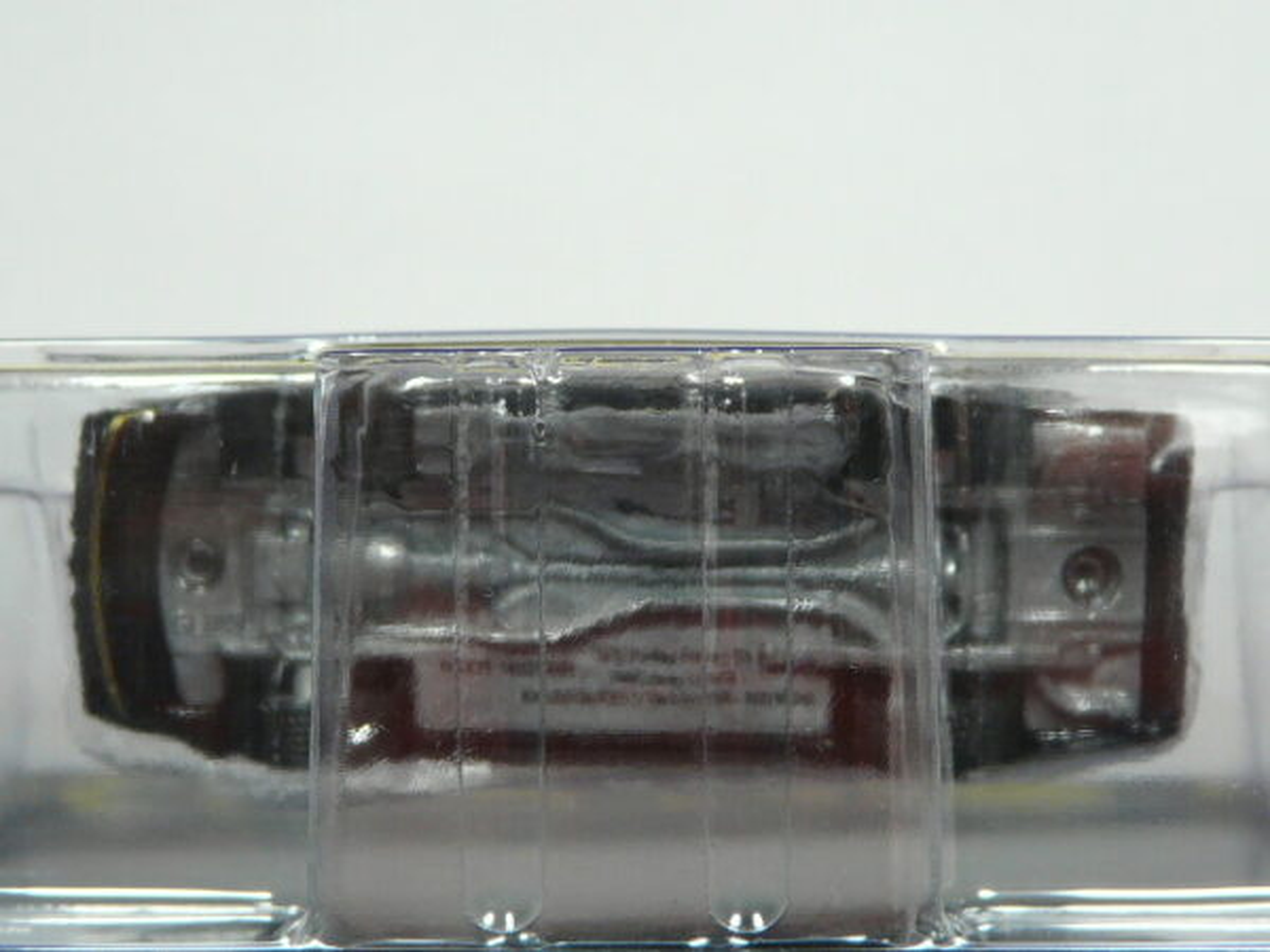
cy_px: 476
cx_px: 635
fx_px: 2642
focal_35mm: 72
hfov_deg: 27.0
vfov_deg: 20.4
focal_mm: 7.4
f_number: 3.2
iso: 100
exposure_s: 1/40
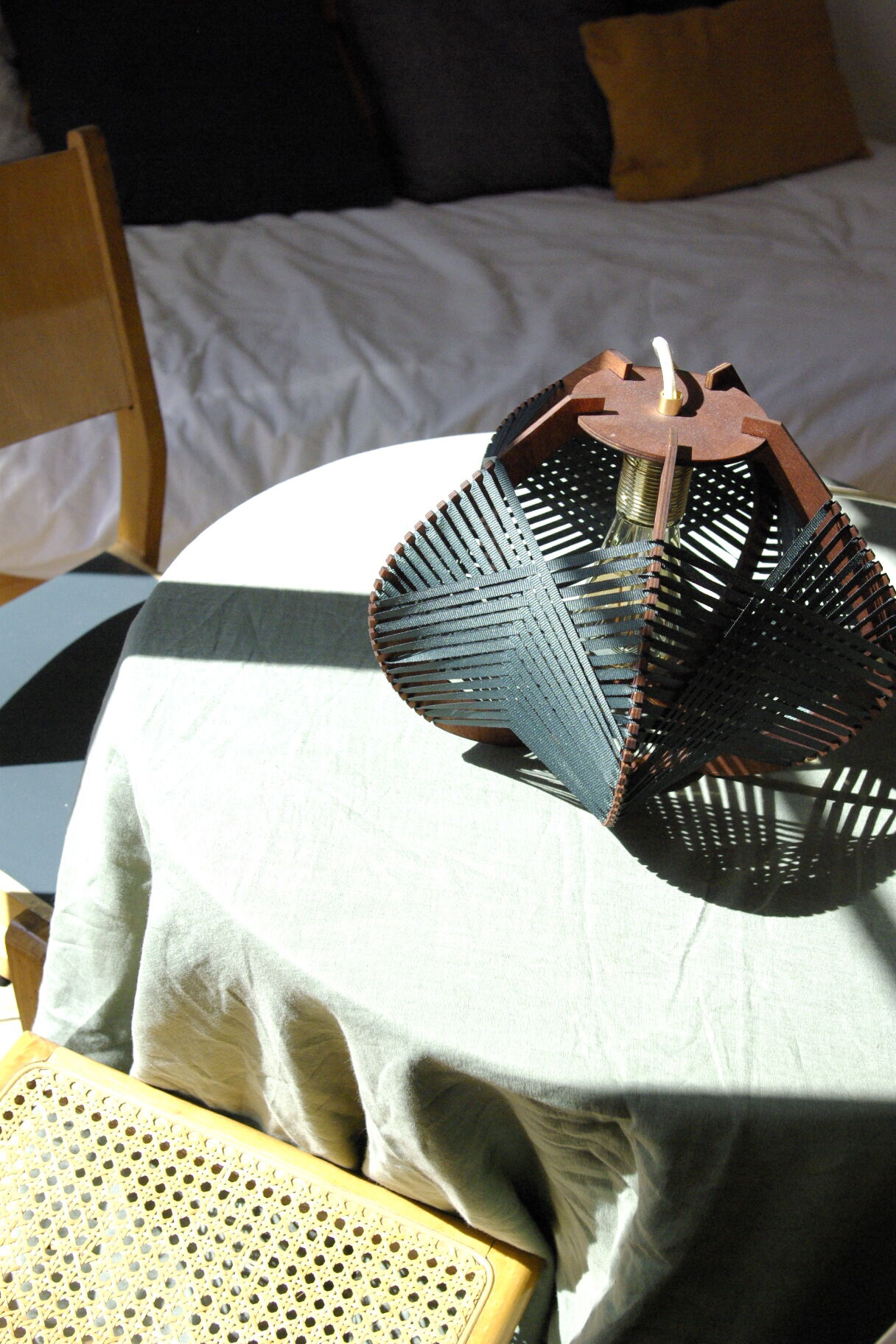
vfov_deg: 40.0
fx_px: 1848
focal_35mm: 50
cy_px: 672
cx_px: 448
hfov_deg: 27.3
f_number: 5.6
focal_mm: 33
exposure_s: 1/1600
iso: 1600
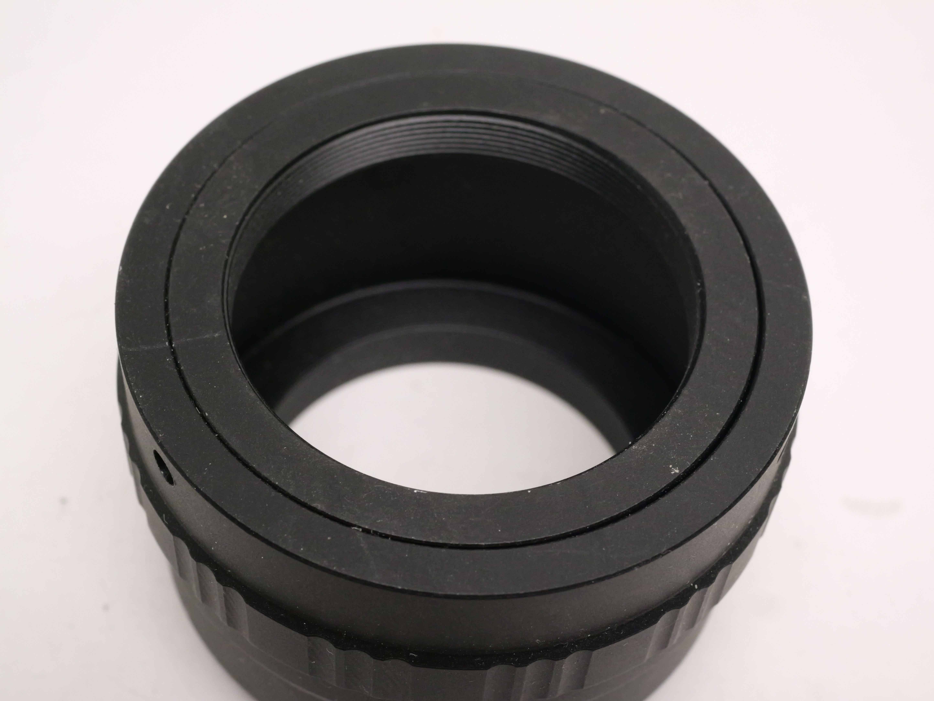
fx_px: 1619
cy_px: 350
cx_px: 467
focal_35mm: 60
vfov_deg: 24.4
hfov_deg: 32.2
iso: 2500
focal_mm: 30
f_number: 8
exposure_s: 1/80
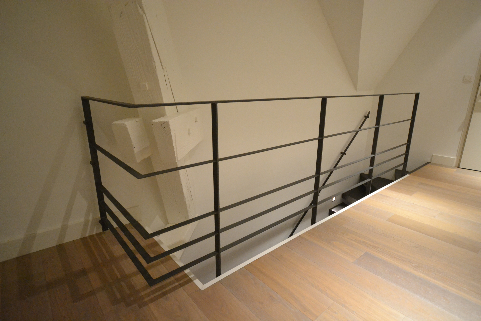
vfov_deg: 63.2
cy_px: 160
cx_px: 240
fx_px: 261
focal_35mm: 20
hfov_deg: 85.4
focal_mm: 13
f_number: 4.5
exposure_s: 1/40
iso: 3200
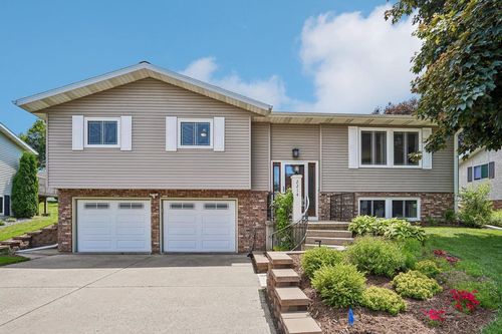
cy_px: 167
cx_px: 251
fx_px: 265
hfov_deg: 86.9
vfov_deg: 64.5
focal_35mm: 19
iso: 100
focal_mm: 19
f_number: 8
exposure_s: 1/160
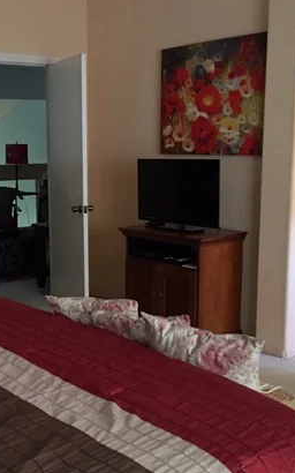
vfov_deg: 41.8
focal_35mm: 48
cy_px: 264
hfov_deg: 26.6
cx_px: 81
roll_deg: +1.1
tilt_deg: -10.1
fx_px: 618
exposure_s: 1/10
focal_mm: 4.15
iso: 100
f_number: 2.2
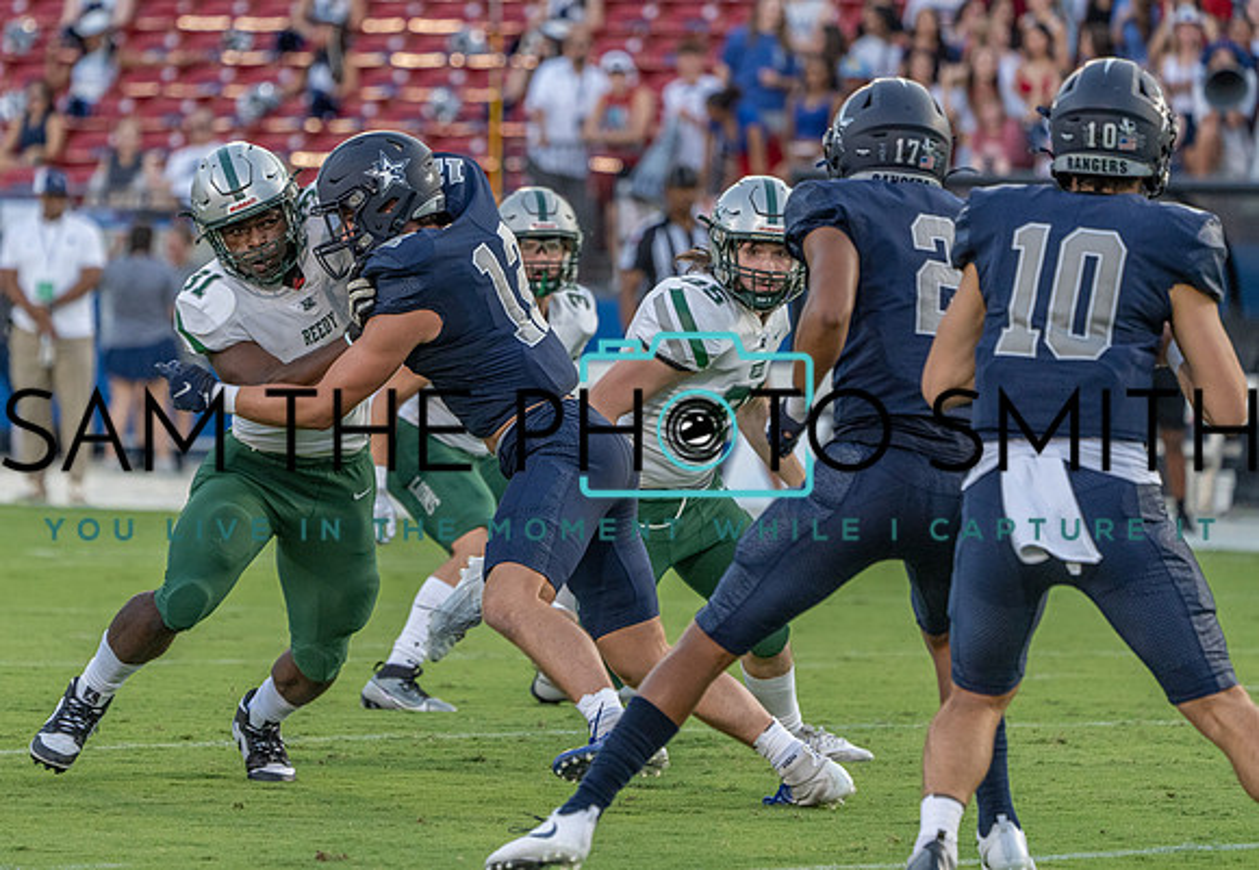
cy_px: 429
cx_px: 526
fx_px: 12208
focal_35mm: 345
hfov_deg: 5.9
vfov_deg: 4.1
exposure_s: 1/1000
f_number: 5.6
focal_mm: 300
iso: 2500
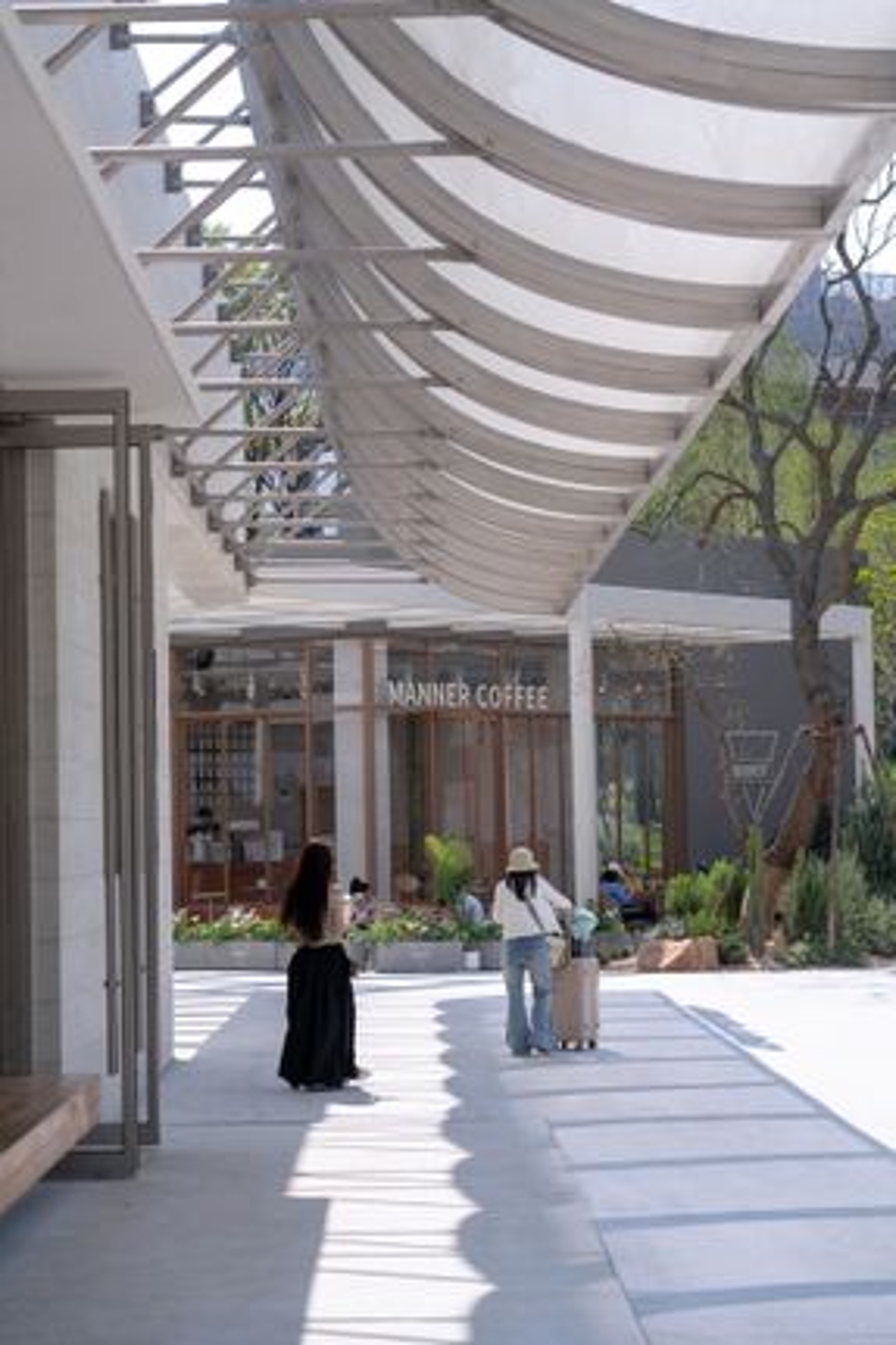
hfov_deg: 15.7
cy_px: 672
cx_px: 448
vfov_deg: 23.4
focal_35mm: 87
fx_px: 3250
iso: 100
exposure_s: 1/400
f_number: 5.6
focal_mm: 87
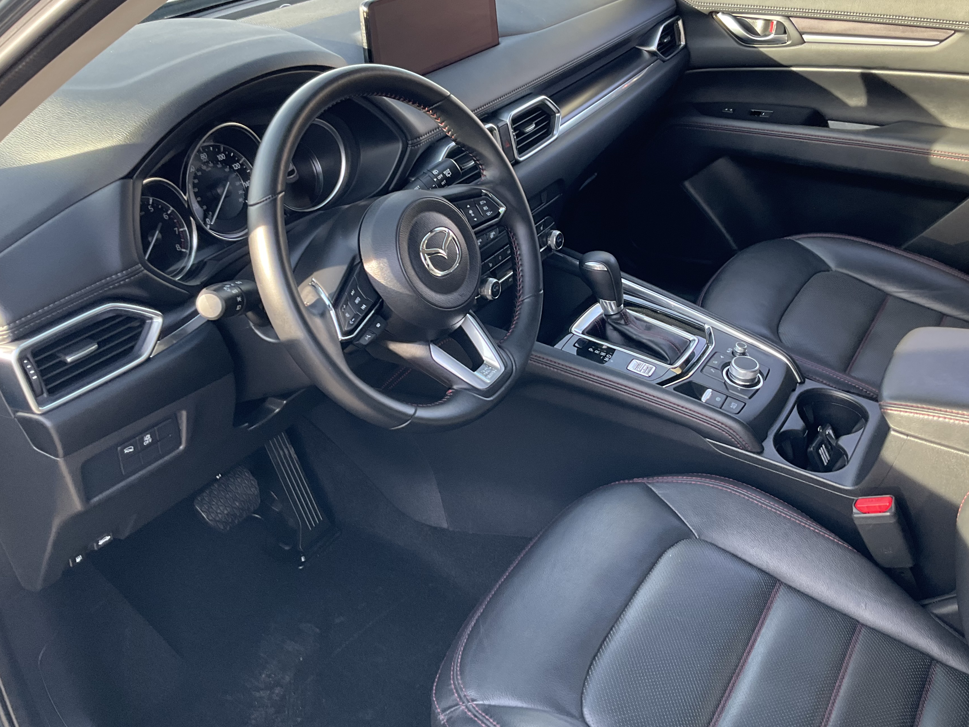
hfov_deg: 53.8
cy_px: 313
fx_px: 952
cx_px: 556
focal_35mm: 34
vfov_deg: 41.7
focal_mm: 3
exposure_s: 1/122
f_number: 1.8
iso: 64
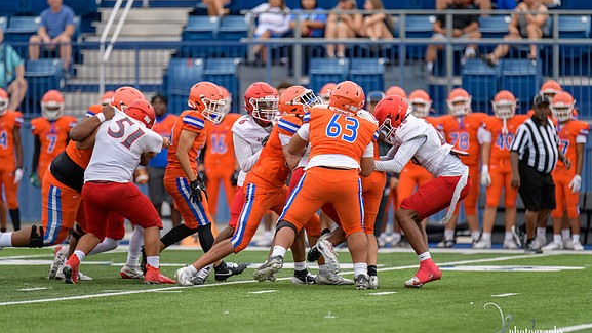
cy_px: 180
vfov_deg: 3.8
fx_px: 4962
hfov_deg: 6.8
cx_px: 297
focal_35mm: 316
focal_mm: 300
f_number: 2.8
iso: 560
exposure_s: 1/800
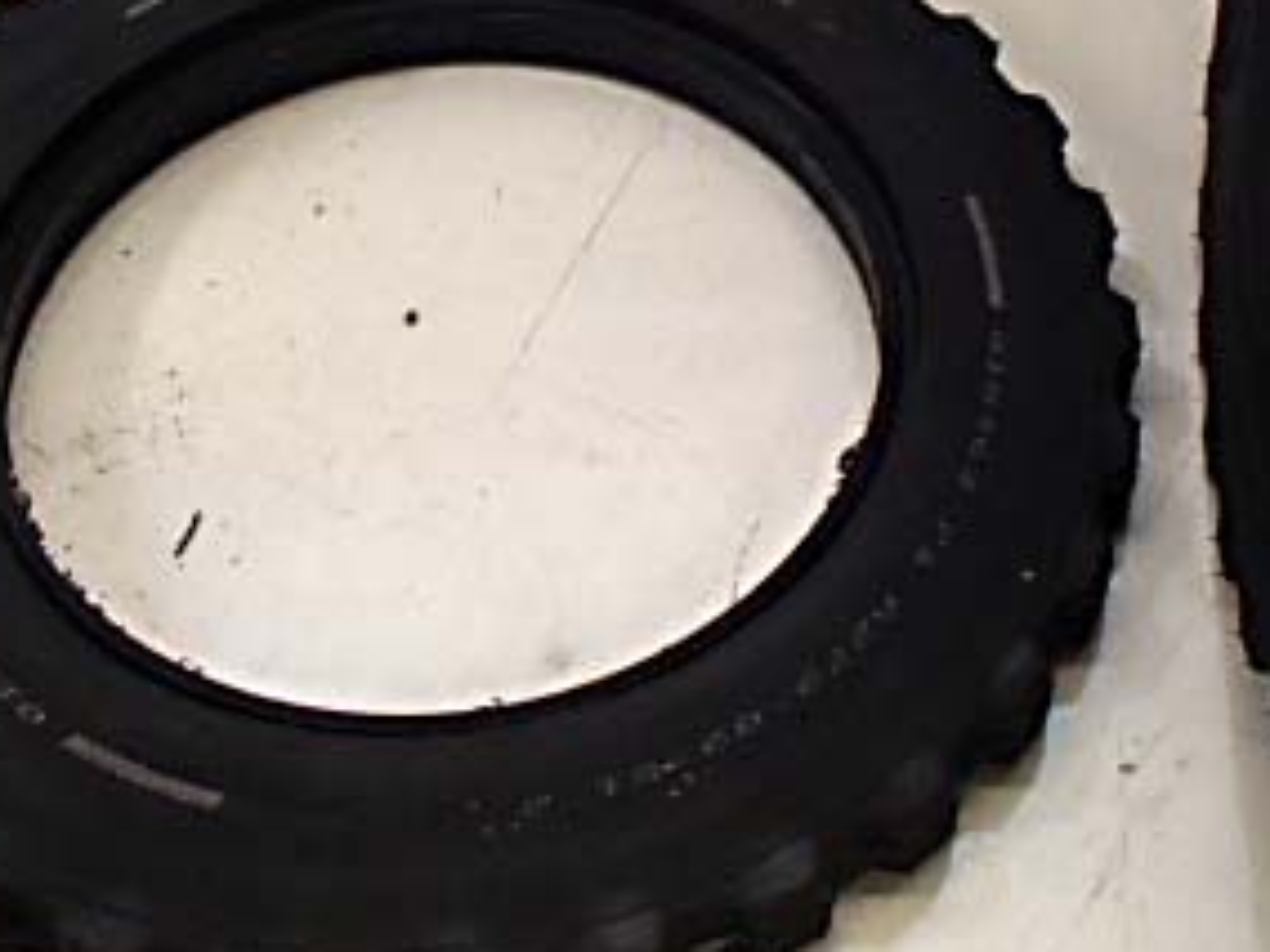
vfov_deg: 22.3
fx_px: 2311
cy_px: -27
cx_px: 796
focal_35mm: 63
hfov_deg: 30.6
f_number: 3.9
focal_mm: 5
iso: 250
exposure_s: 1/30
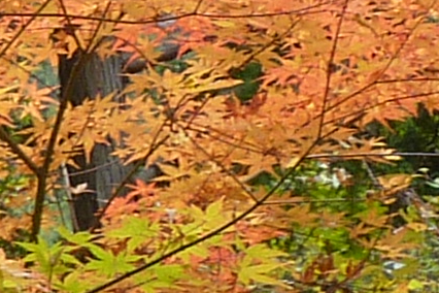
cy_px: -45
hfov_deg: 5.7
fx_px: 4329
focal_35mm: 355
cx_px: -483
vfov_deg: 3.9
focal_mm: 6.5
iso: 80
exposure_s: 1/50
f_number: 3.6
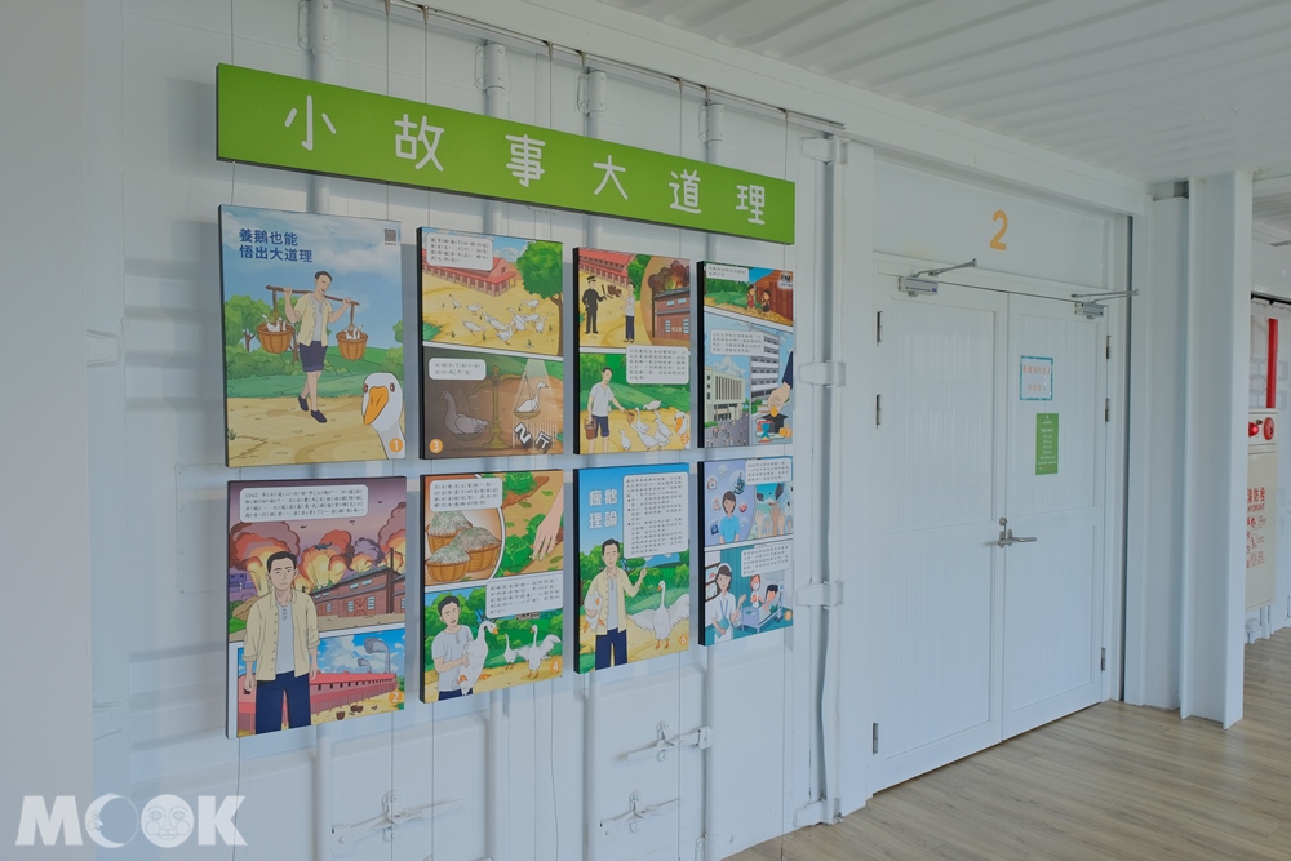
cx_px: 646
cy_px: 430
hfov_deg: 73.7
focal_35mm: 24
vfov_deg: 53.1
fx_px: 861
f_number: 5.6
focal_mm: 16
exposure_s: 1/52
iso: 160
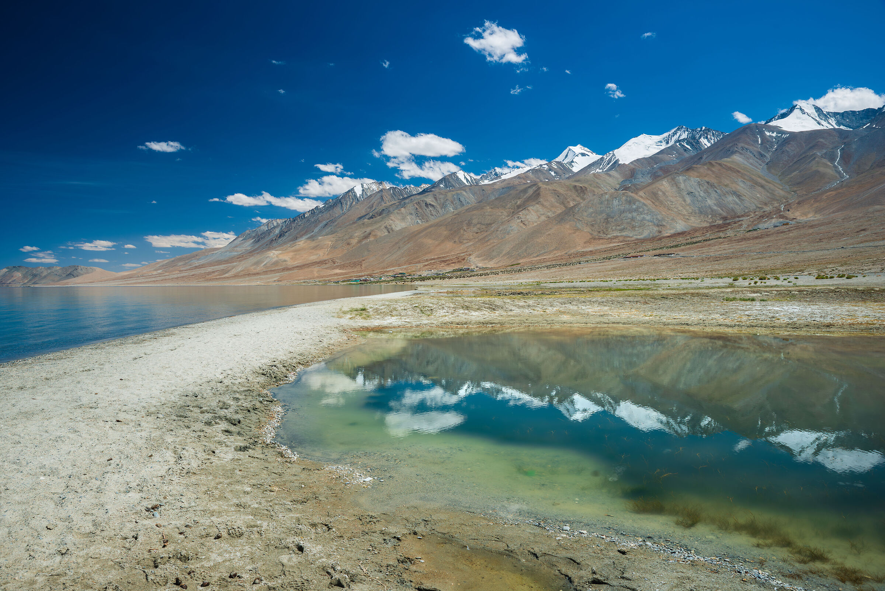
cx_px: 442
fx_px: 590
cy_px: 296
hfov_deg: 73.7
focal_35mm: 24
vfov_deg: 53.2
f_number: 8
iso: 100
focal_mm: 24
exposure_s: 1/125
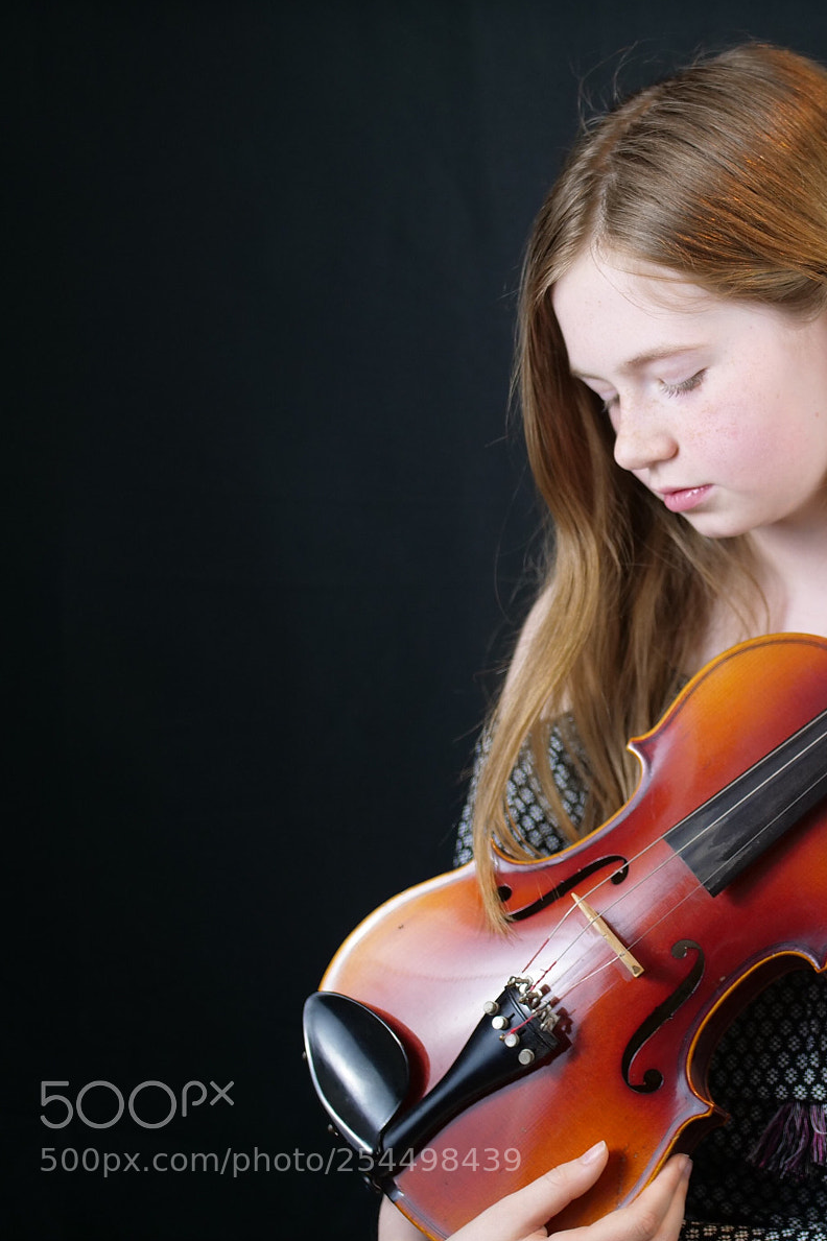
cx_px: 810
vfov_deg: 28.9
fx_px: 2413
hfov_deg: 19.0
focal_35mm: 70
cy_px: 616
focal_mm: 25
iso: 400
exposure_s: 1/60
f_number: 1.2
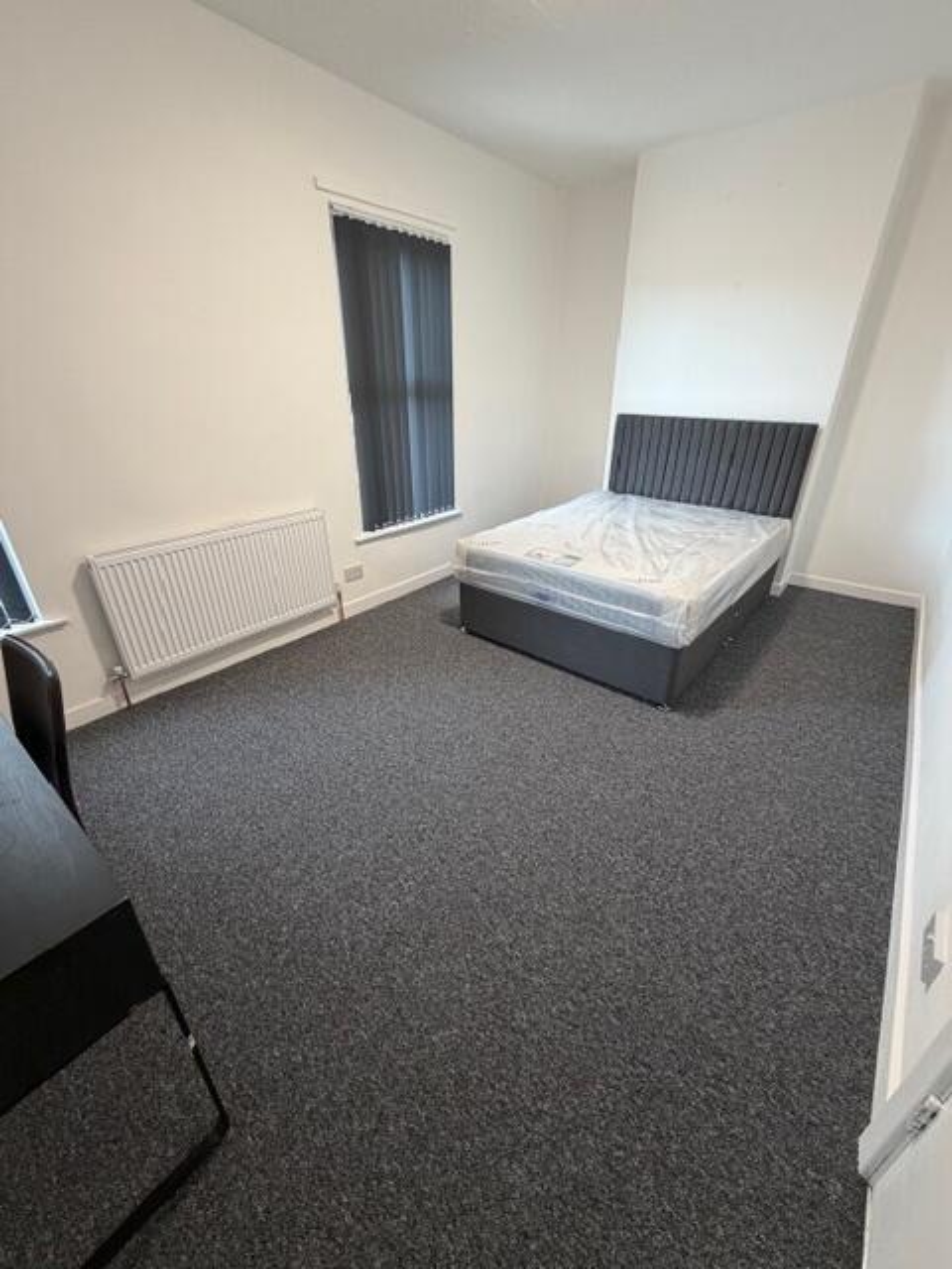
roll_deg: +0.0
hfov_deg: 85.7
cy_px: 634
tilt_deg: -27.3
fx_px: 513
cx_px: 476
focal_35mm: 14
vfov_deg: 102.1
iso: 250
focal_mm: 2.22
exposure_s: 1/50
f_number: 2.2
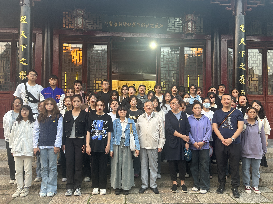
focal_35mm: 26
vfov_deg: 53.1
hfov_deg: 67.3
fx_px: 205
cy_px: 102
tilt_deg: +1.7
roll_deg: -0.3
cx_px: 136
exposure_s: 1/50
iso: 80
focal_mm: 5.7
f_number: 1.5
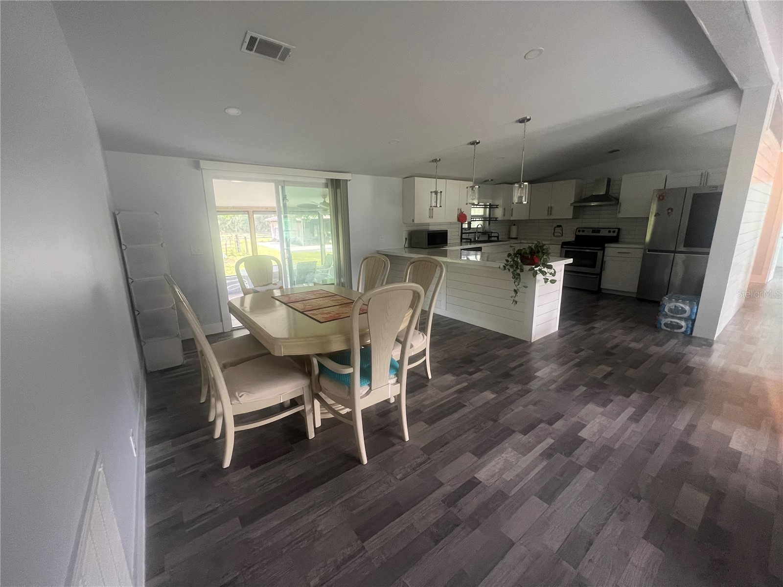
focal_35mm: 13
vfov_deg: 89.9
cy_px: 294
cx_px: 392
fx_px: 294
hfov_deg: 106.2
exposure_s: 1/60
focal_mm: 1.57
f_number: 1.8
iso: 250
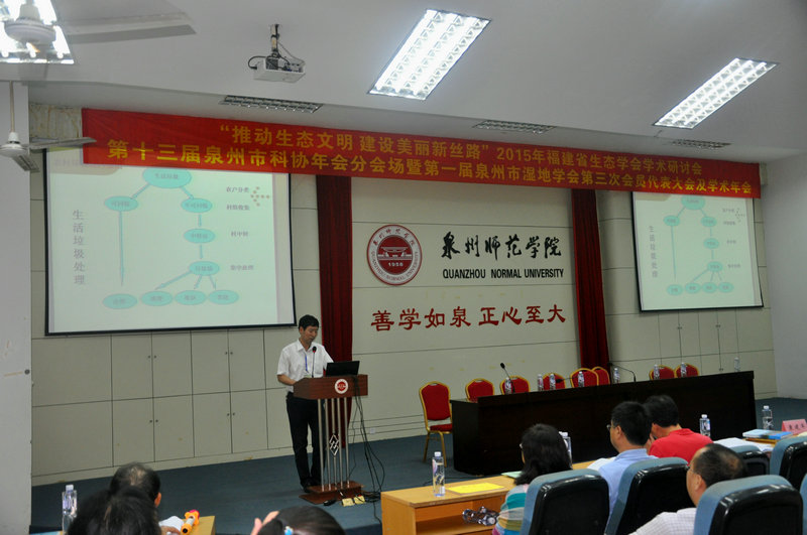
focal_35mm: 36
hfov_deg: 53.2
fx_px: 806
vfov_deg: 36.8
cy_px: 268
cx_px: 404
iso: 800
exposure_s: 1/60
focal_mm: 24
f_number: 3.8
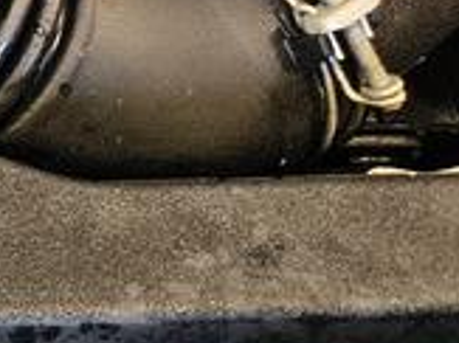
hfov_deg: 8.0
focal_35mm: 189
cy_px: -936
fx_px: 2504
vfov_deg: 6.6
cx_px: -1160
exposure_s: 1/120
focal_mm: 5.56
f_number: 1.8
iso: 640
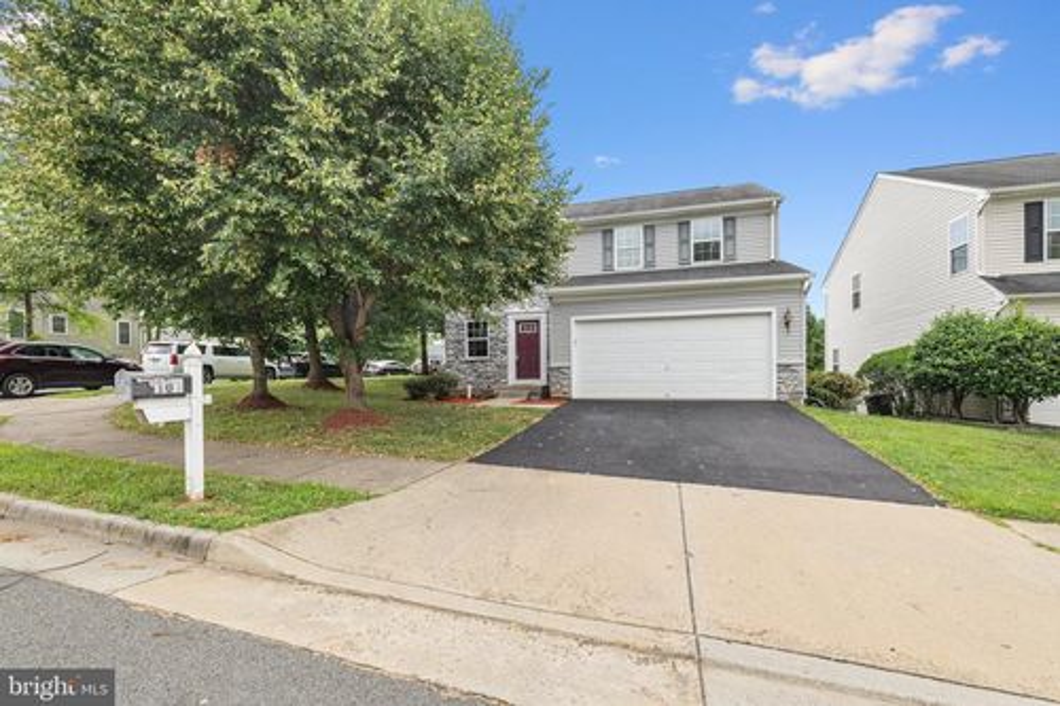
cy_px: 353
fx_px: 412
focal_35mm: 14
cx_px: 530
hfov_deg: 104.3
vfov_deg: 81.2
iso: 320
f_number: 10
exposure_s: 1/30
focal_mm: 14
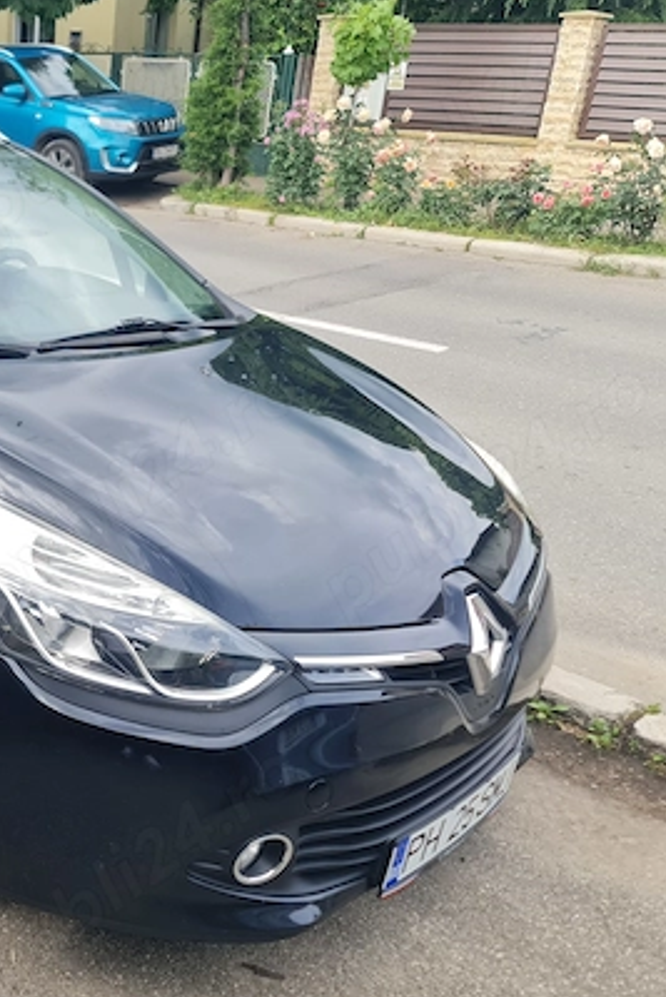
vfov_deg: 49.5
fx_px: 1081
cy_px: 518
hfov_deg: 31.0
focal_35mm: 39
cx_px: -40
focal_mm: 7
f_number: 1.8
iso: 50
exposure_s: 1/232
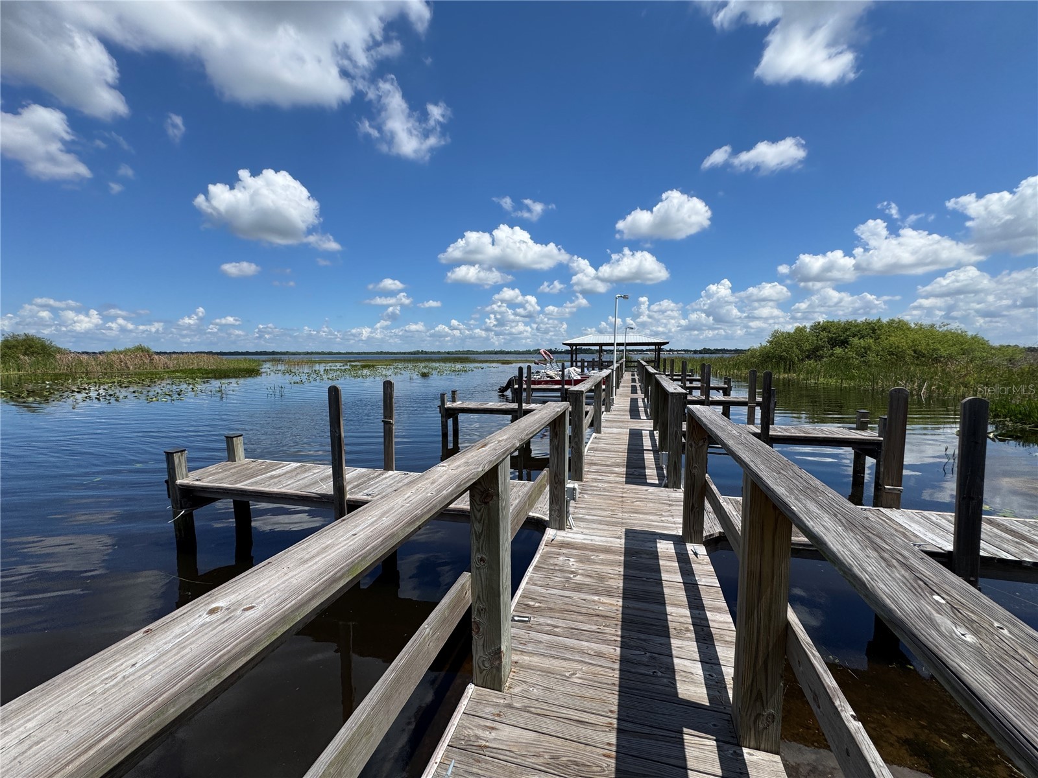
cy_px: 389
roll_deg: -0.3
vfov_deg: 85.7
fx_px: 420
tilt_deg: -5.5
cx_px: 519
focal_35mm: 14
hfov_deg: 102.1
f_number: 2.2
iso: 40
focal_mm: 2.22
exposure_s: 1/2674
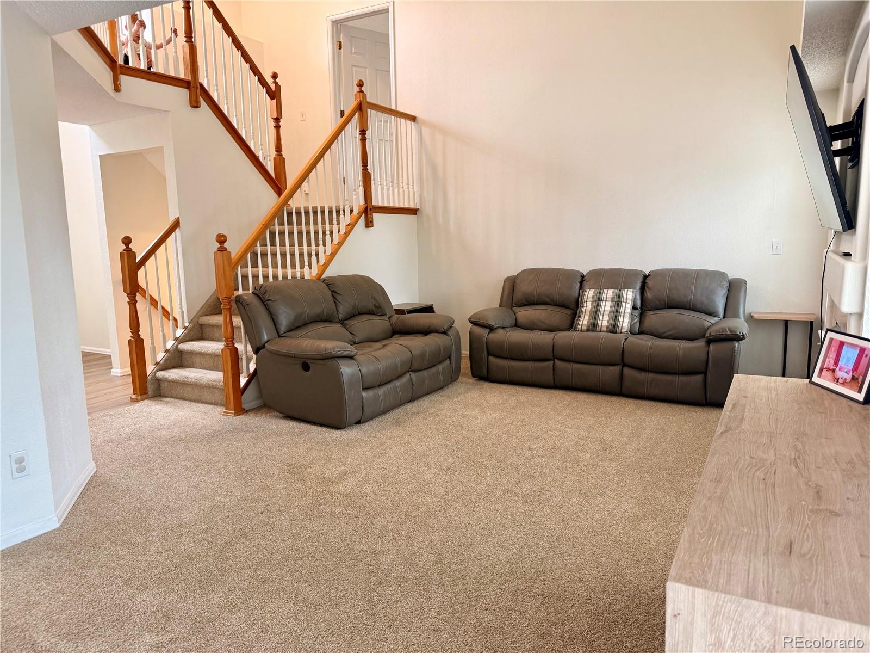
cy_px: 326
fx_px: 603
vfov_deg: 56.8
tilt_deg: -8.4
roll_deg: +0.7
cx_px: 435
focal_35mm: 24
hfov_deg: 71.6
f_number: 1.78
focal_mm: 6.76
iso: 125
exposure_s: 1/60
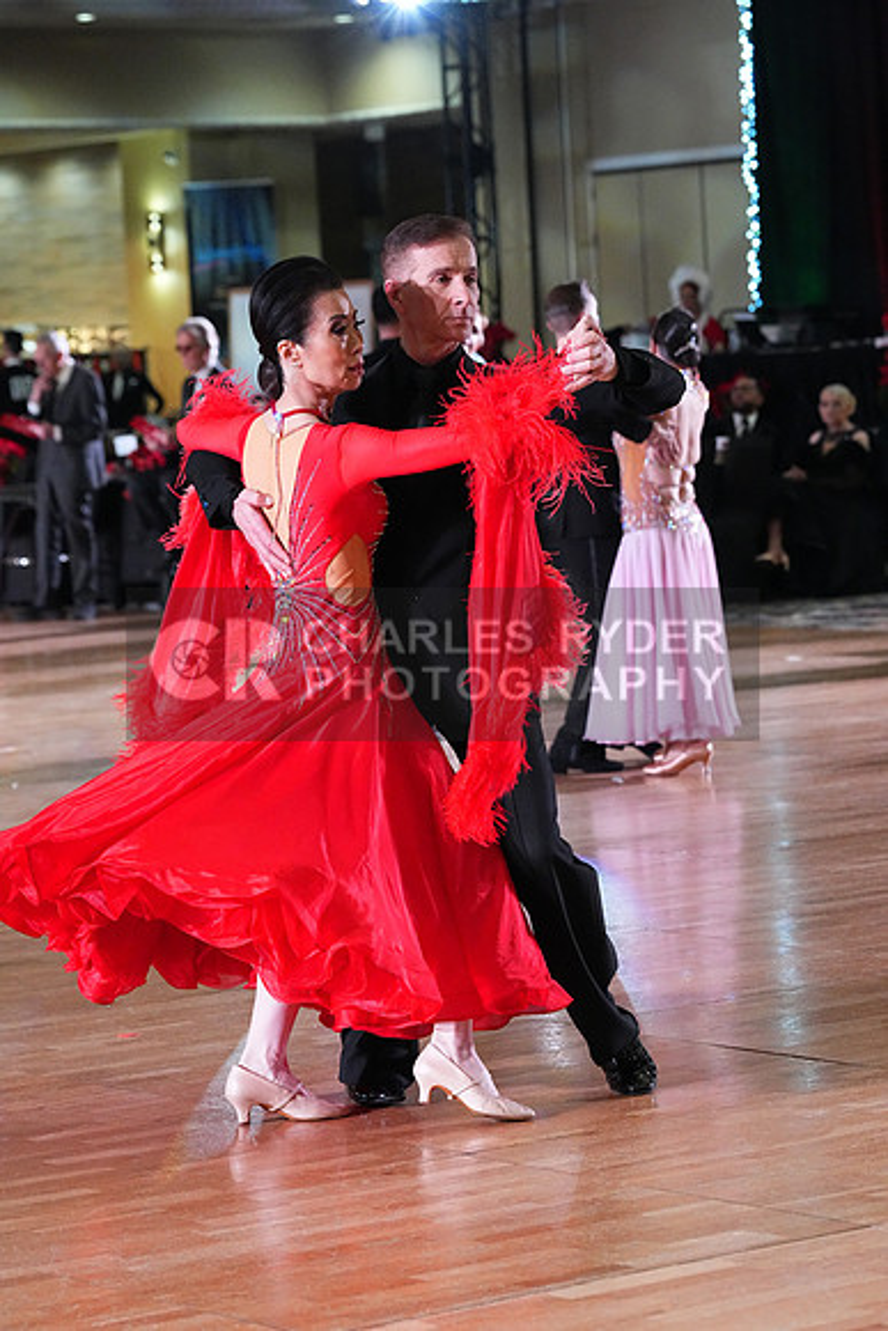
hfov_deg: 11.1
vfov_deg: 16.5
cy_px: 666
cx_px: 444
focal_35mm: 124
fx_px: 4585
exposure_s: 1/400
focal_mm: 124
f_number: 5.6
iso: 10000
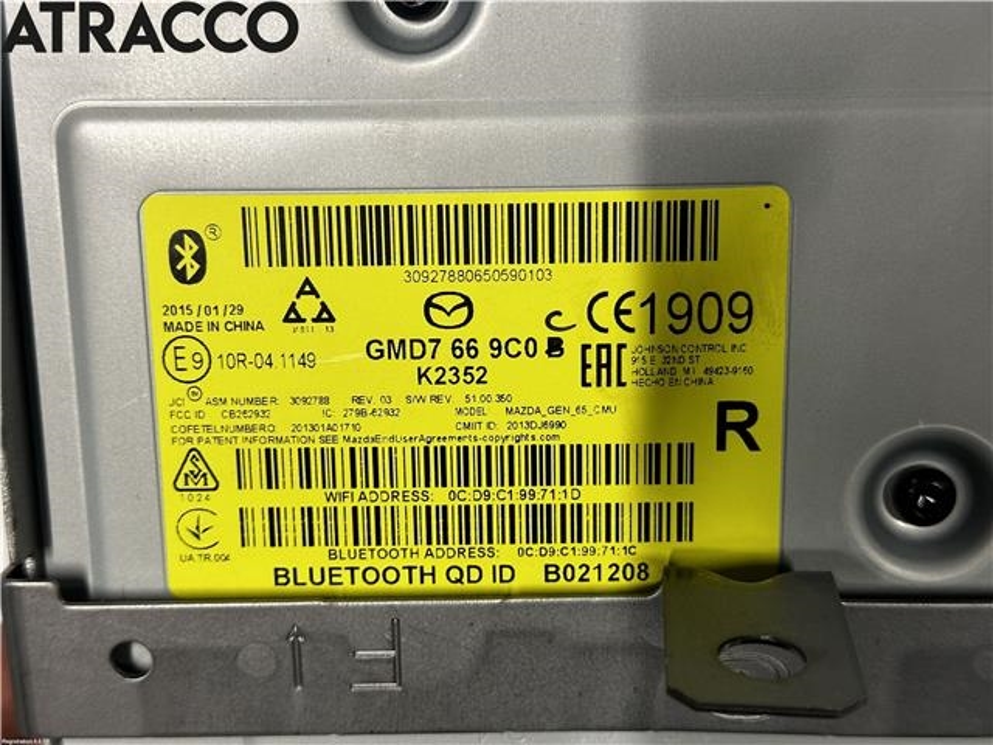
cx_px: 496
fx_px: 1377
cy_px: 372
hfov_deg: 39.7
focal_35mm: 48
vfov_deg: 30.3
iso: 125
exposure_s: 1/50
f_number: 1.78
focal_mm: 6.86
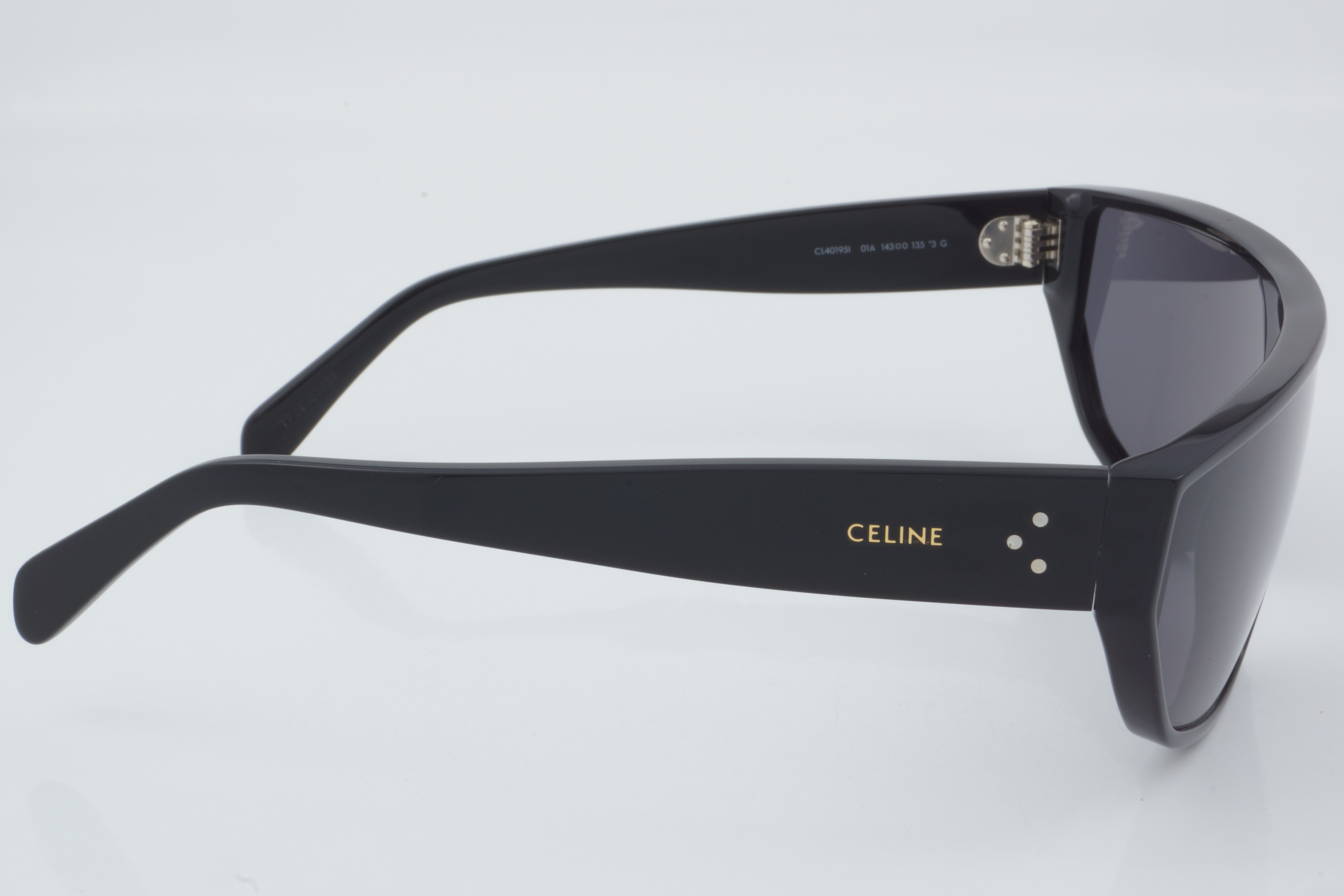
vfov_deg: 20.2
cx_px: 672
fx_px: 2520
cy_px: 448
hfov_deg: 29.9
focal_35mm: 68
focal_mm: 45
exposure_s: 1/3
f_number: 32
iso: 100
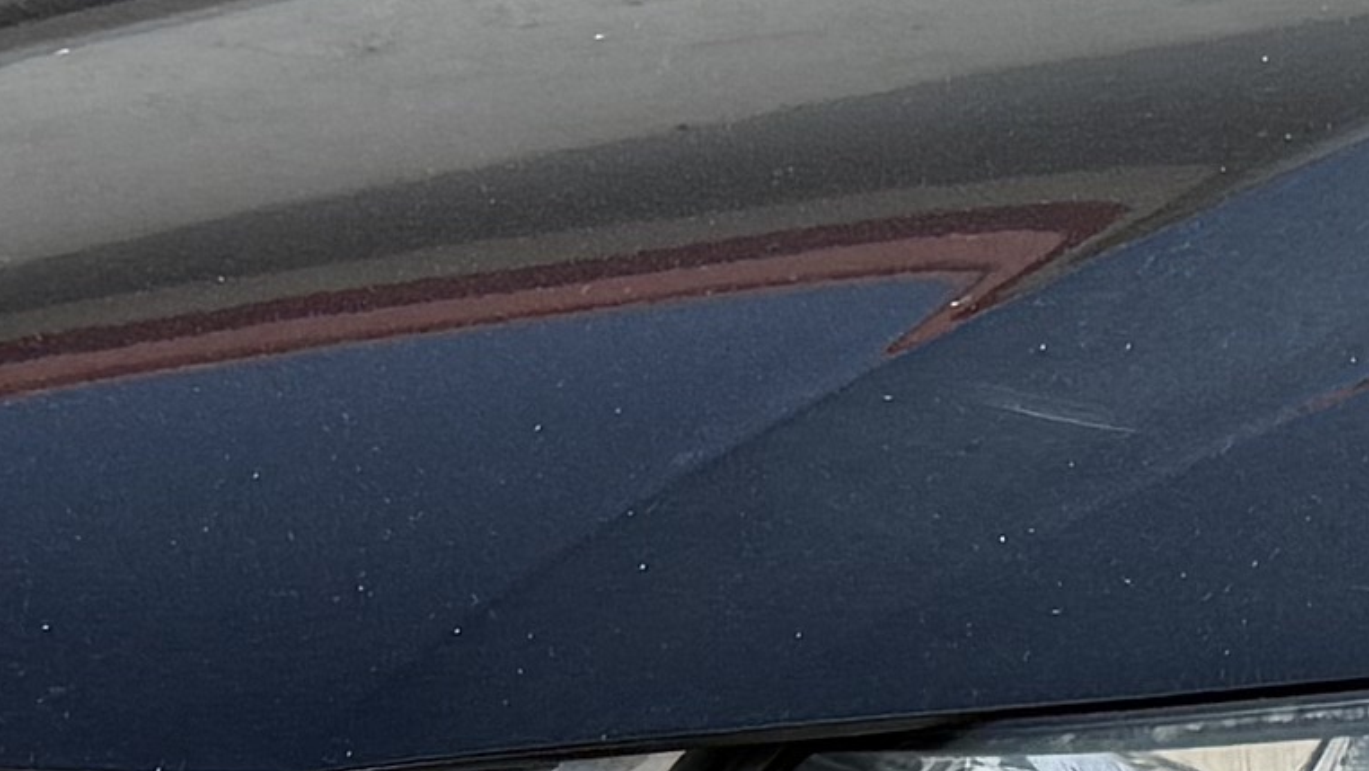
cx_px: 2045
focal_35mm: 196
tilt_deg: -6.8
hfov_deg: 10.6
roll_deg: -0.6
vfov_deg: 6.2
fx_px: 7116
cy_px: 1019
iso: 80
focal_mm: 6.76
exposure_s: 1/3021
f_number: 1.78
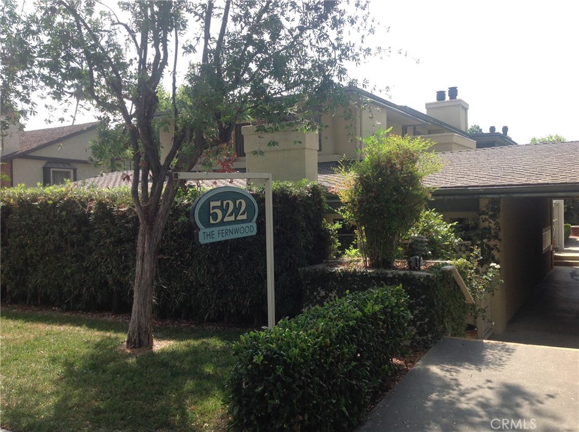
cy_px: 216
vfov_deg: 40.6
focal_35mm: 35
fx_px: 585
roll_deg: +0.6
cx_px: 290
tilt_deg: +1.9
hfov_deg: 52.7
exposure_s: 1/630
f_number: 2.4
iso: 50
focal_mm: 4.28
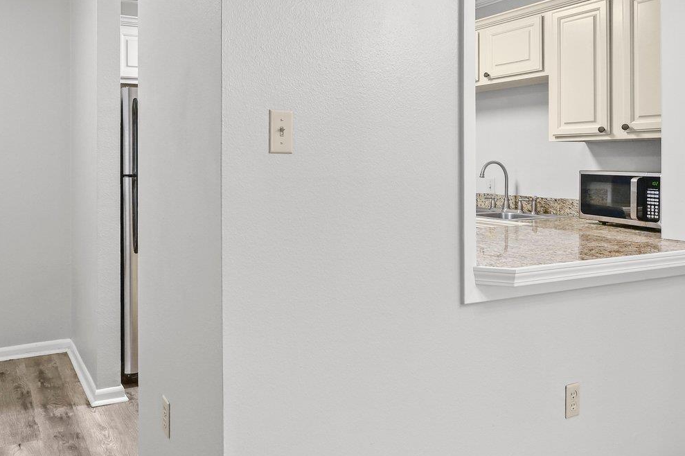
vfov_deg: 44.4
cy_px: 160
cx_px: 242
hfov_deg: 62.5
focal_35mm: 29
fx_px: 551
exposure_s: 1/2.5
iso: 200
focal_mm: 14
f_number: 10
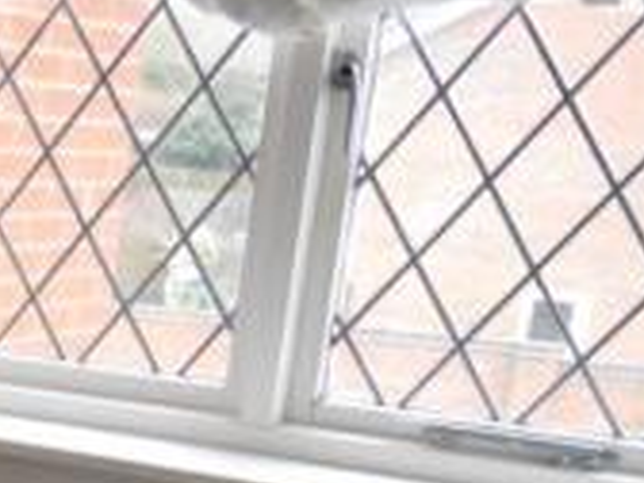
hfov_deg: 16.6
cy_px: 677
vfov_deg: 13.6
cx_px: -406
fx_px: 1935
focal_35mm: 104
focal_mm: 15
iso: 250
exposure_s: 1/30
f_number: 3.6
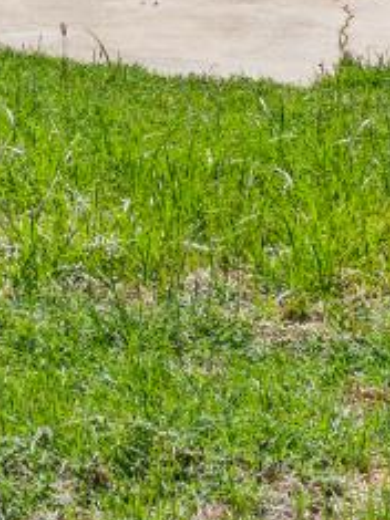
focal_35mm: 178
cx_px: -534
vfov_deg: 10.2
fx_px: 2676
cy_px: -535
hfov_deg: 7.8
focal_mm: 29
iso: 500
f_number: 6.3
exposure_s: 1/500
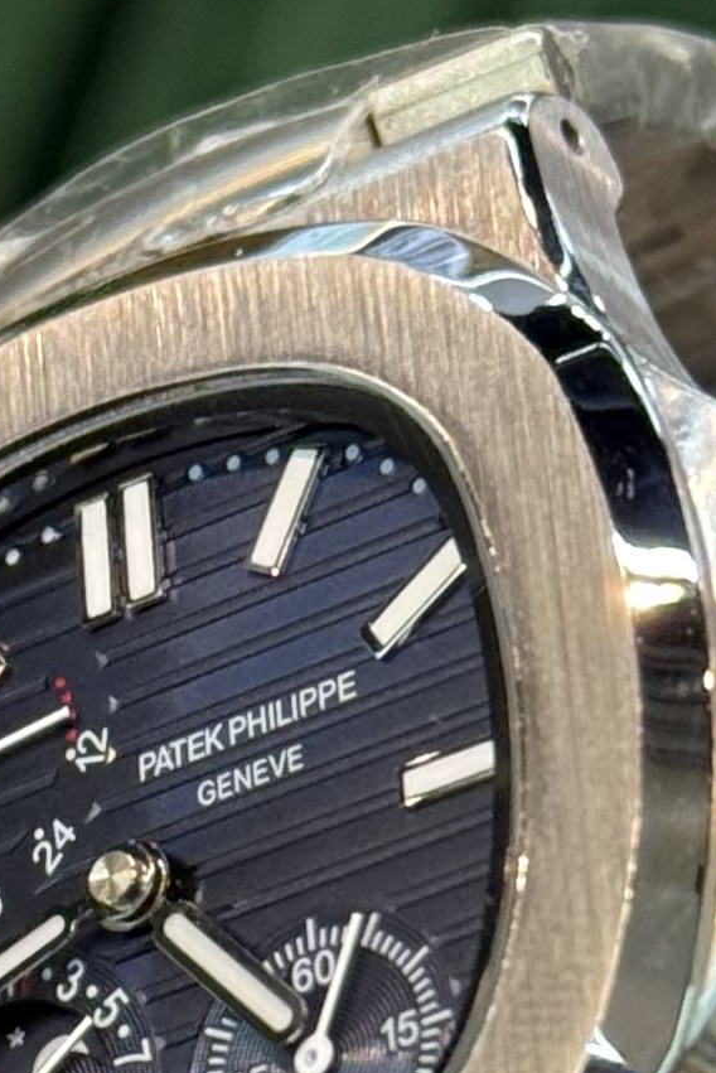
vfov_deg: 11.8
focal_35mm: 171
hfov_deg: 8.0
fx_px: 5097
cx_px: 557
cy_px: 1204
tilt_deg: -54.4
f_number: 1.78
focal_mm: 6.76
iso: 125
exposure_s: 1/60
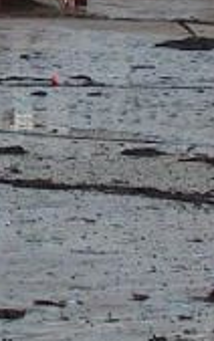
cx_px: -200
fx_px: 2625
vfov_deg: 7.4
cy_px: -2
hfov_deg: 4.6
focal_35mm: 282
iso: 100
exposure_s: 1/301
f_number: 4.8
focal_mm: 8.96
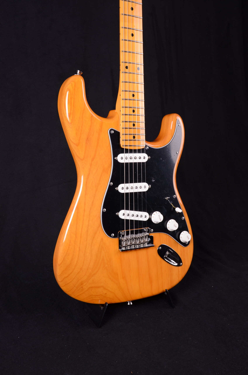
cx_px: 124
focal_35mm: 38
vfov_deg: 51.4
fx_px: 389
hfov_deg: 35.3
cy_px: 188
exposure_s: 1/200
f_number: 13
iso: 200
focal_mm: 25
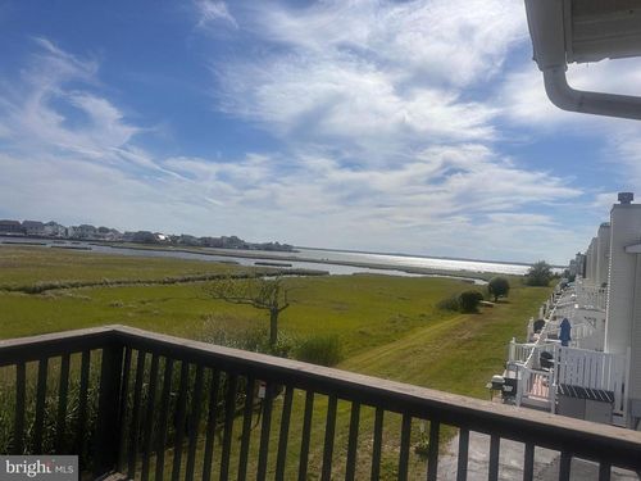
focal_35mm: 24
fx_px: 444
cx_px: 320
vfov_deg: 56.8
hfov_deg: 71.6
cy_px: 240
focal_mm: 6.86
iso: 80
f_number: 1.78
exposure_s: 1/18519
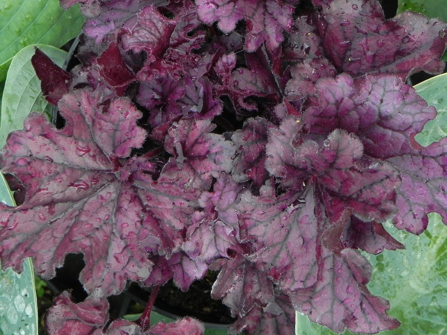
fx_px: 1511
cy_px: 168
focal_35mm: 117
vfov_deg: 12.7
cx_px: 224
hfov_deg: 16.8
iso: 160
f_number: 4.5
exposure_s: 1/125
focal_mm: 20.8
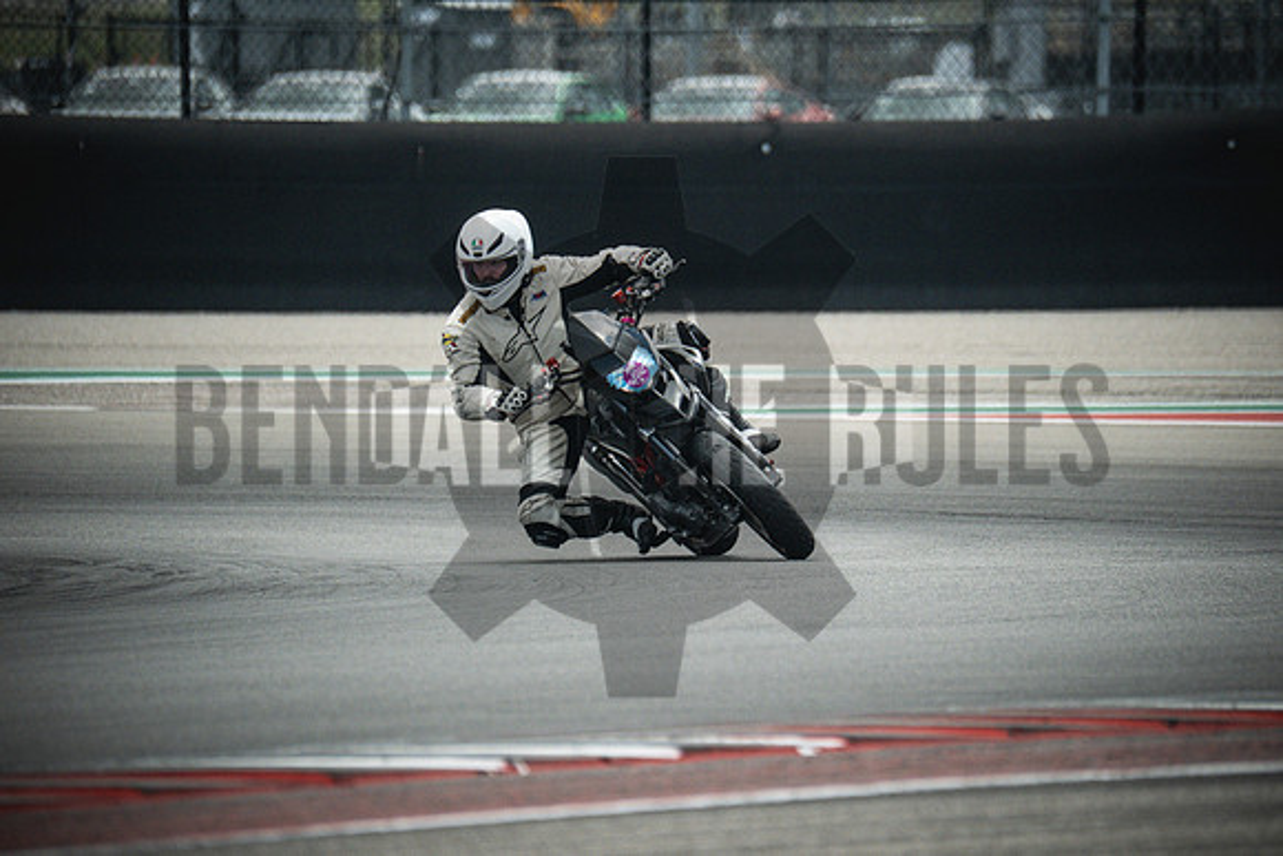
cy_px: 428
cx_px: 642
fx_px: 21387
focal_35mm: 600
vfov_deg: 2.3
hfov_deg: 3.4
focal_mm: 400
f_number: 5.6
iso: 1600
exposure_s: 1/1600
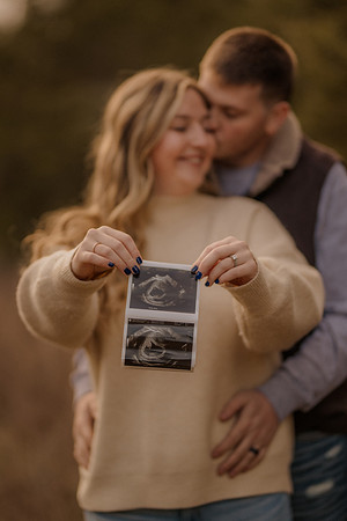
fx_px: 1229
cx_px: 174
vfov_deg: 23.9
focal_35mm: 85
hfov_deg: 16.1
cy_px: 260
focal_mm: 85
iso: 320
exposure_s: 1/1000
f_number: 1.4
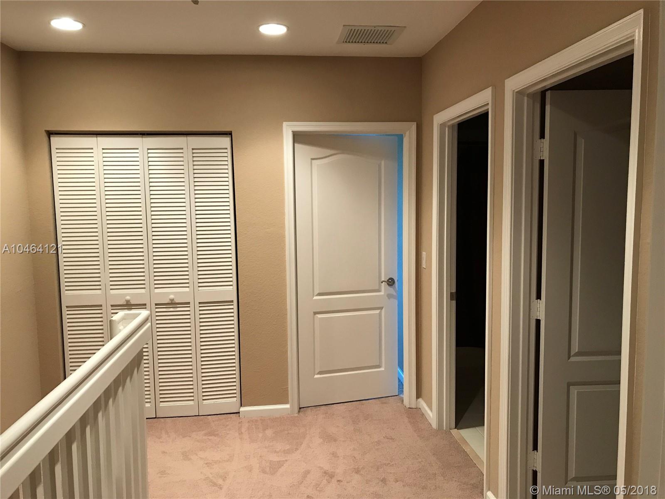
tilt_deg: -5.3
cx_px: 332
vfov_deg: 49.7
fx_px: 538
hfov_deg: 63.4
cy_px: 250
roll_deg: -0.2
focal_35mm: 28
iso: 64
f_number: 1.8
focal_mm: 3.99
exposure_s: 1/15
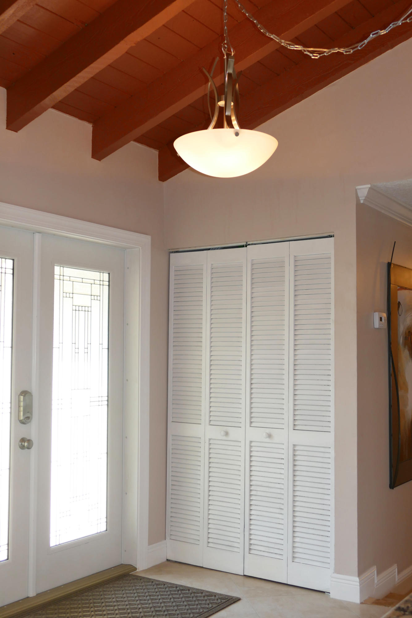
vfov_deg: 46.4
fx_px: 721
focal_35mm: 42
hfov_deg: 31.9
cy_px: 309
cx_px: 206
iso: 250
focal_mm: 15.26
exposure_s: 1/60
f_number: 3.2
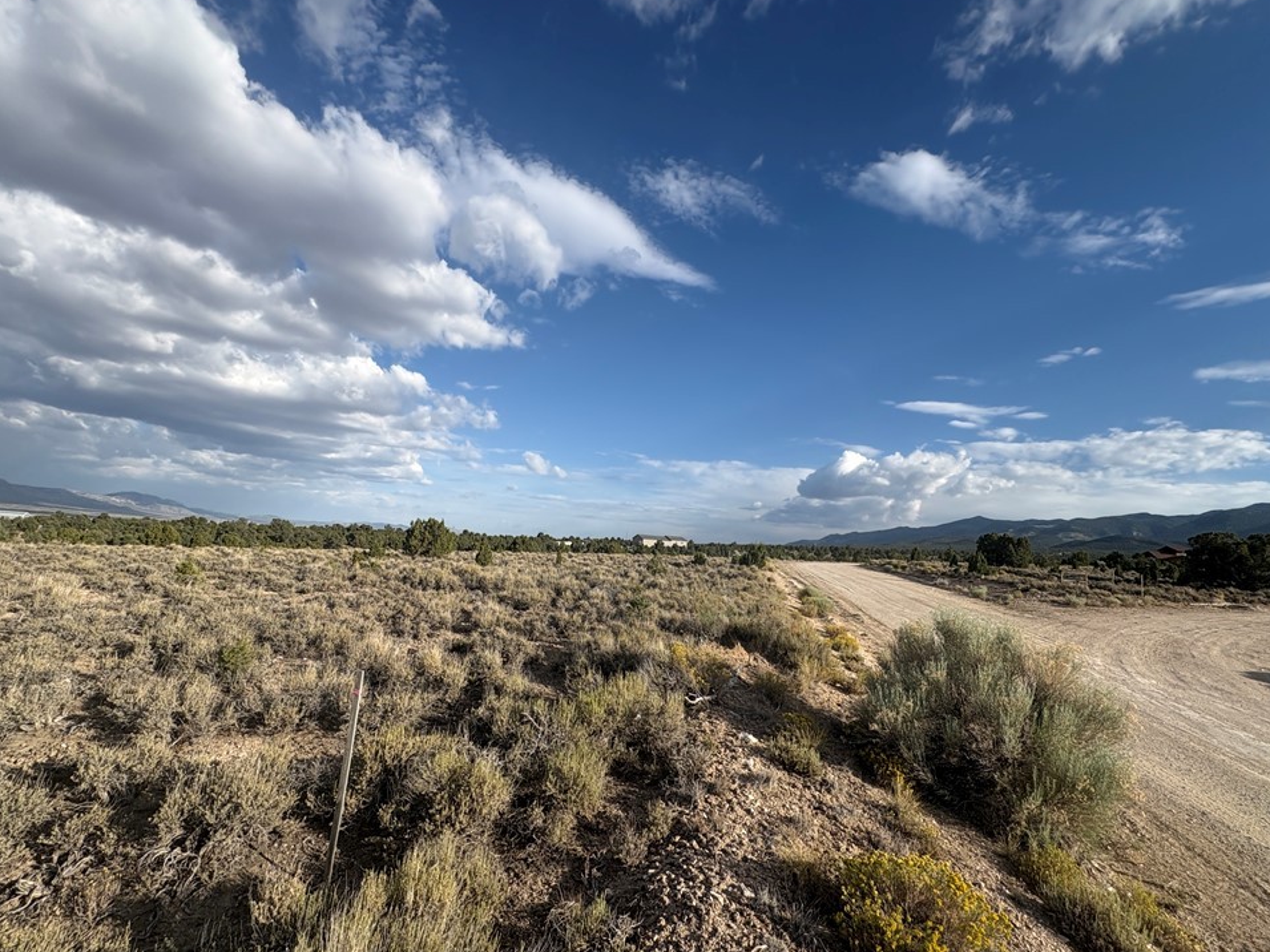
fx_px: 550
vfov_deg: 81.7
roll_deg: +0.2
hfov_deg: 98.2
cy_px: 490
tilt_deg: +5.6
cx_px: 636
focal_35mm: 15
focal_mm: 2.22
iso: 50
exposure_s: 1/2342
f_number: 2.2
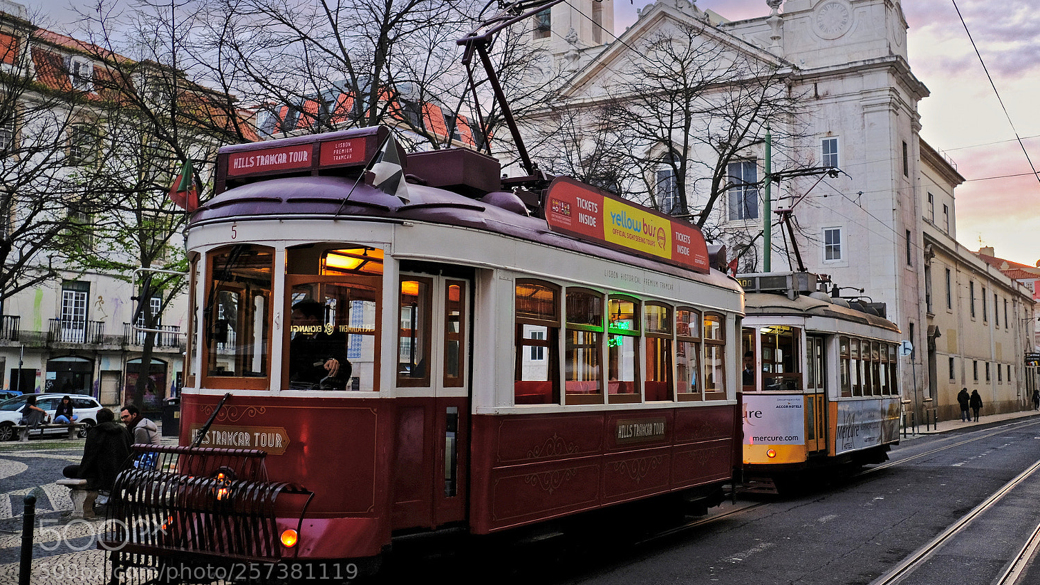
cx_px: 549
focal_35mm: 39
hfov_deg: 51.6
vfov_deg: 30.4
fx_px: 1075
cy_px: 257
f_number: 2
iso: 400
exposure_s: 1/125
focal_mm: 23
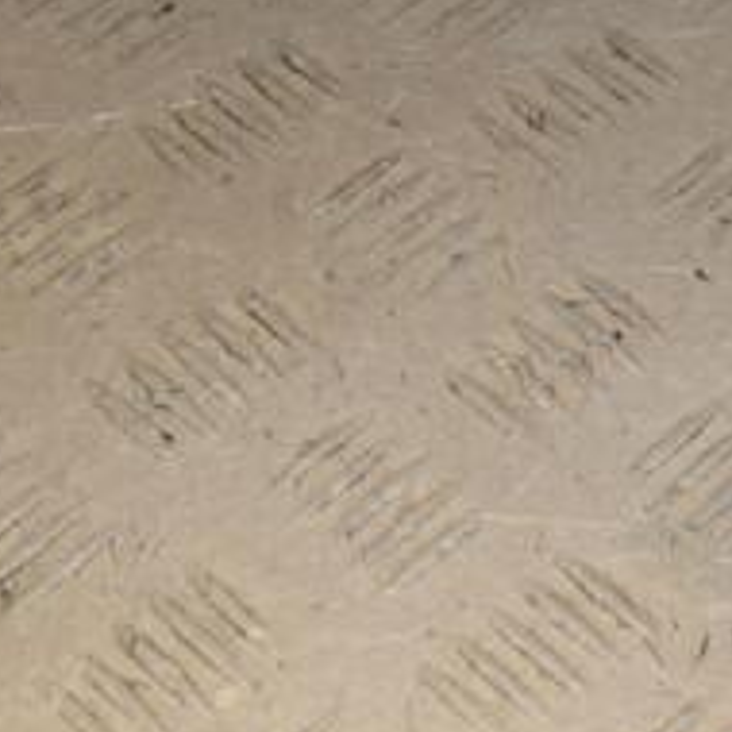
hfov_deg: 10.5
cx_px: 1033
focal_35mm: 161
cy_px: 254
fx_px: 3852
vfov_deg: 10.8
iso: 800
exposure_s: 1/200
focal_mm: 40
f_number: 10
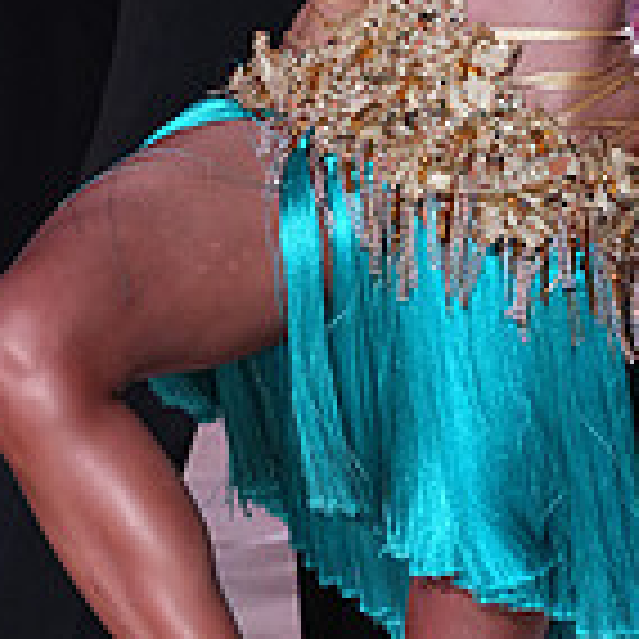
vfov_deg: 3.7
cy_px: -220
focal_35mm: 468
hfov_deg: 3.7
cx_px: 263
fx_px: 9774
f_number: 4.5
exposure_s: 1/250
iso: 2500
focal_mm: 135
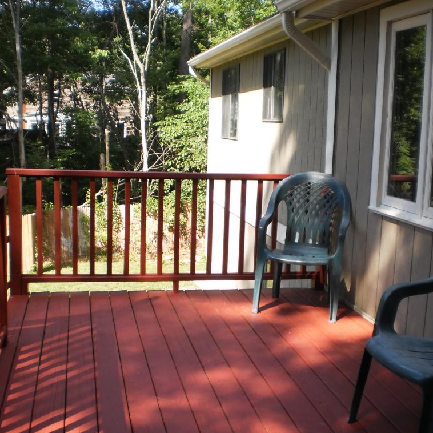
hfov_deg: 39.2
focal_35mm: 43
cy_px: 215
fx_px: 609
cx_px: 202
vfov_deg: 39.2
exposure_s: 1/250
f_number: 3.1
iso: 100
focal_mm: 6.3
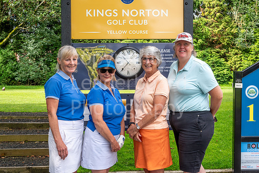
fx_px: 323
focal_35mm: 45
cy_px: 76
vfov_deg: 29.8
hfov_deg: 43.6
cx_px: 146
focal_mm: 40
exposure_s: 1/160
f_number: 8
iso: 160
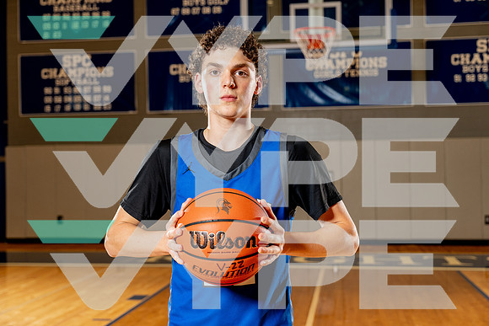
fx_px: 639
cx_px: 244
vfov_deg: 28.7
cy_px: 163
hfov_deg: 41.9
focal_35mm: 47
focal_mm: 47
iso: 320
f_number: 4
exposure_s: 1/250
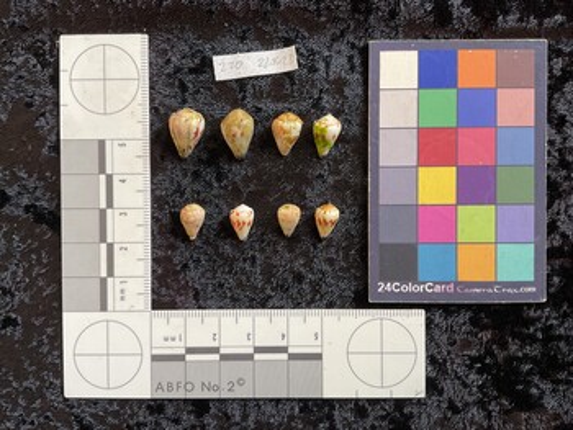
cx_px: 286
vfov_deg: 48.3
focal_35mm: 29
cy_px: 215
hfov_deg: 61.6
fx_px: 480
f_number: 1.8
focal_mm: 3
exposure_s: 1/50
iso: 40
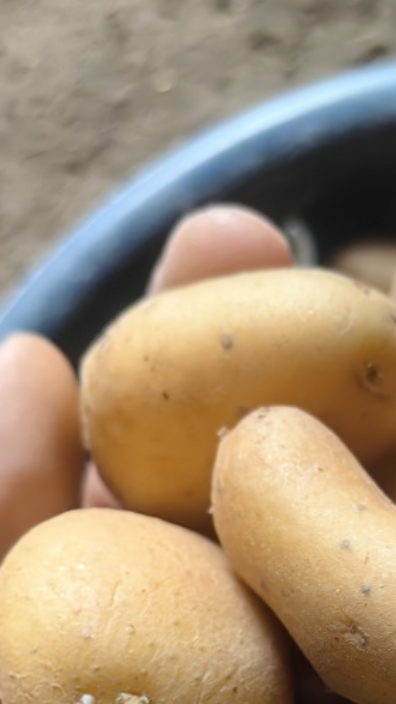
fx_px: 1176
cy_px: 583
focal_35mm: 63
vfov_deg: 32.2
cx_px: 300
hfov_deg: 19.0
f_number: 2
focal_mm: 5.75
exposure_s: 1/300
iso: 500
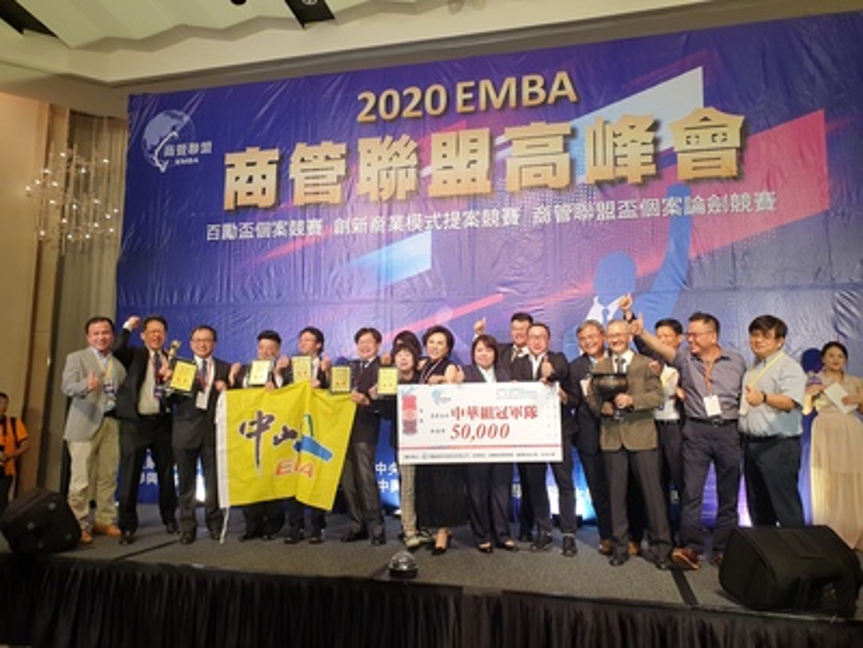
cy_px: 324
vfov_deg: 53.1
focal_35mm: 26
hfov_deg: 67.3
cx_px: 432
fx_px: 648
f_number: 2.4
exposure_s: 1/60
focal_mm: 4.3
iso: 125
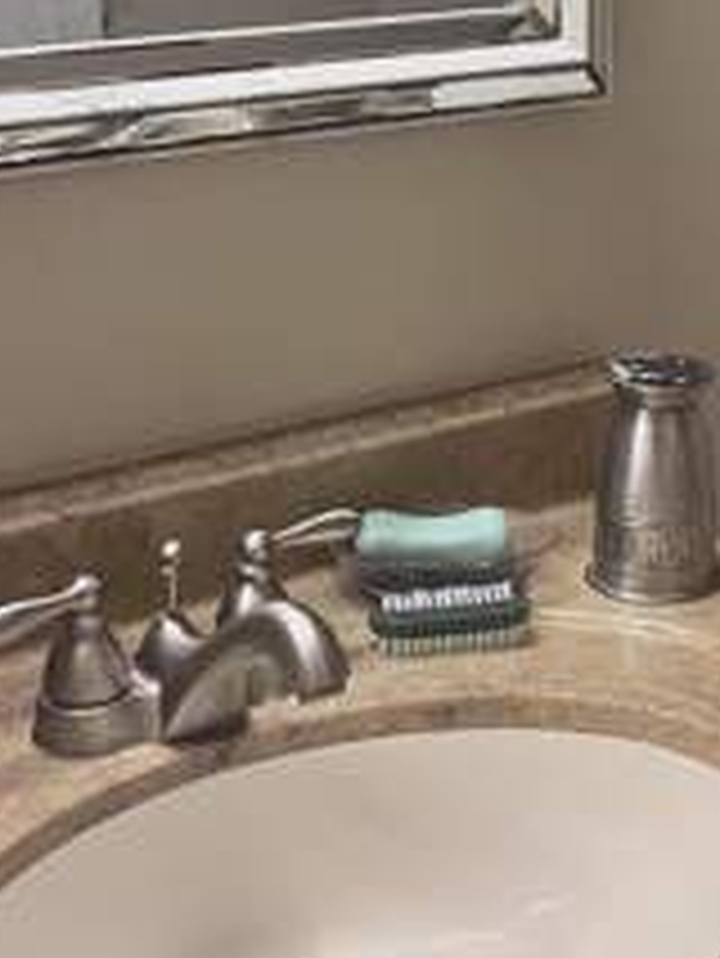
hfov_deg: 18.6
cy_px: 94
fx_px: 2161
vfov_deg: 24.3
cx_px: 648
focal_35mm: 78
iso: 125
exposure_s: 1/60
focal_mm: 5.1
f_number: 1.6
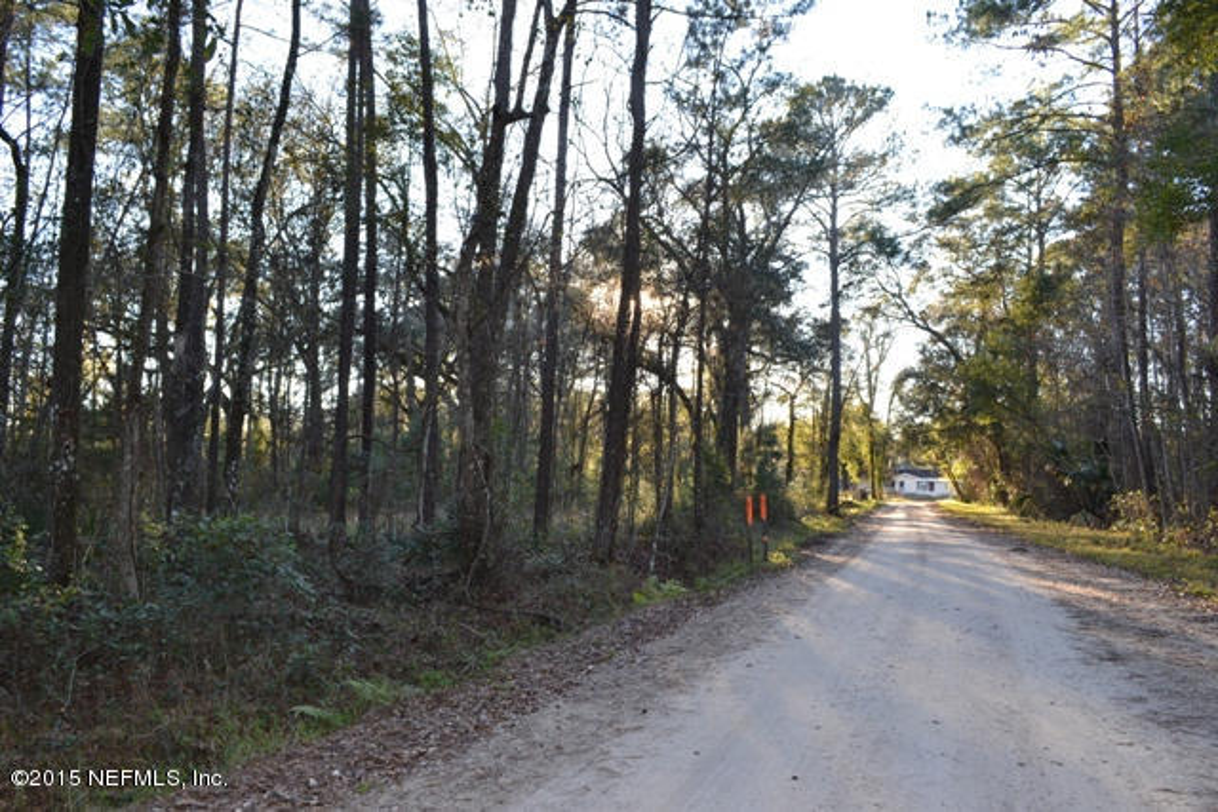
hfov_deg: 67.4
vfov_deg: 48.0
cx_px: 609
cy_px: 406
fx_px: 914
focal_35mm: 27
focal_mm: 18
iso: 320
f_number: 8
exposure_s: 1/60
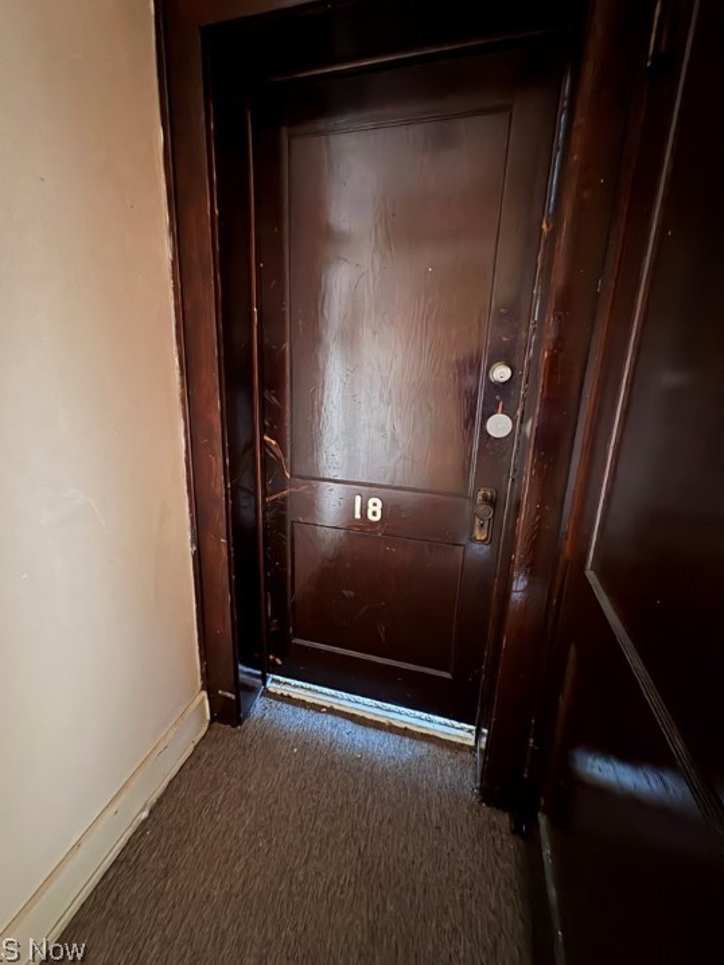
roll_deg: -0.7
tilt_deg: -13.0
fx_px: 418
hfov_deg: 81.7
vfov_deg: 98.1
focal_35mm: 15
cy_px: 463
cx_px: 340
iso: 1250
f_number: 2.2
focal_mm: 2.22
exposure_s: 1/8
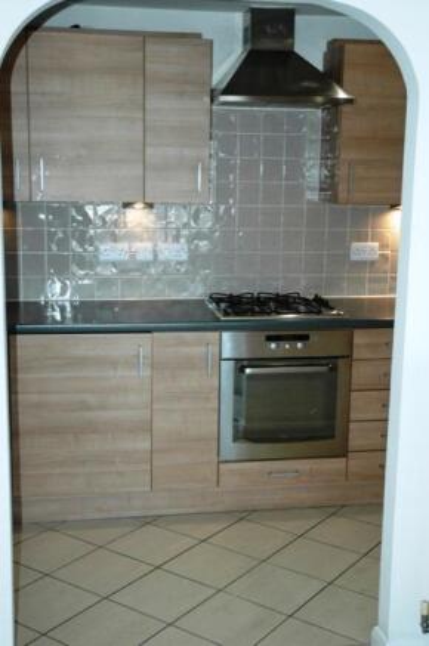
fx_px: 834
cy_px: 323
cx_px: 214
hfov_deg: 28.9
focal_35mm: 46
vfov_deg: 42.4
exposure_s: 1/60
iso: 400
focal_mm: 31
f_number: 4
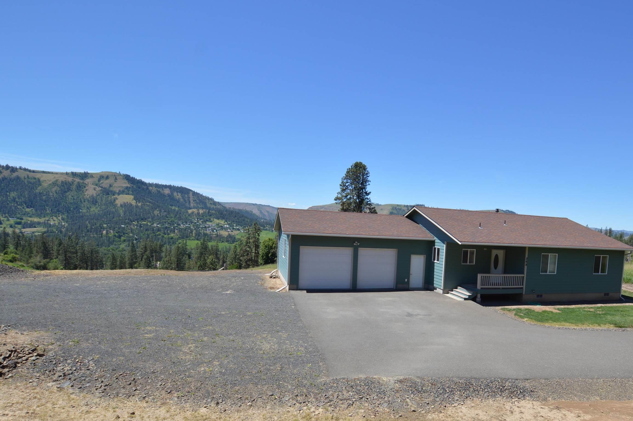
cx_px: 382
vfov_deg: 61.2
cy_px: 258
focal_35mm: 20
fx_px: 351
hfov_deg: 82.9
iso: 100
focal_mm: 10
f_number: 8
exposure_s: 1/250
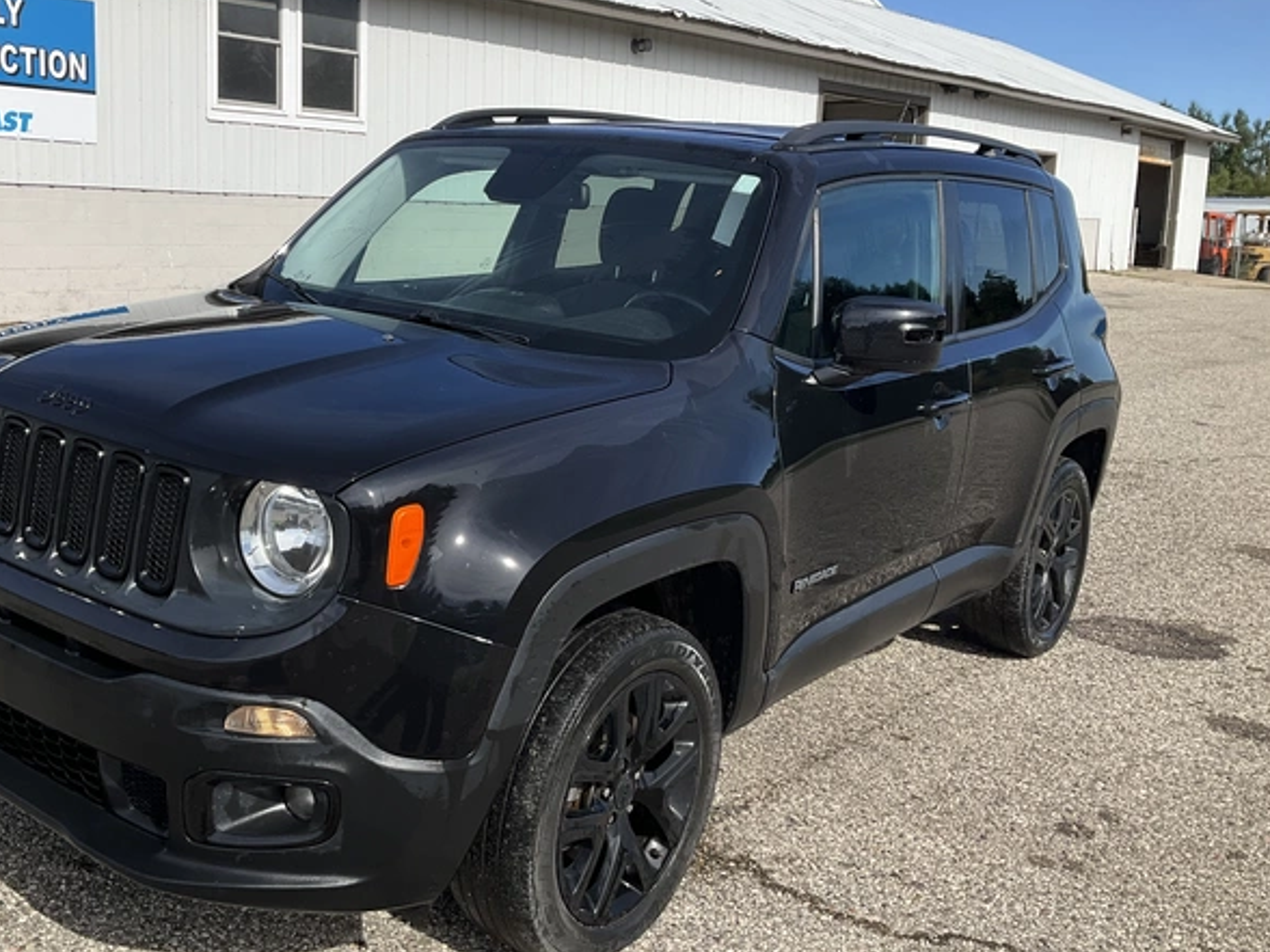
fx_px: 1357
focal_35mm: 37
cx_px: 486
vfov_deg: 38.6
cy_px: 420
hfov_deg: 49.7
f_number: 1.8
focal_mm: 3
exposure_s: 1/1912
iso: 25
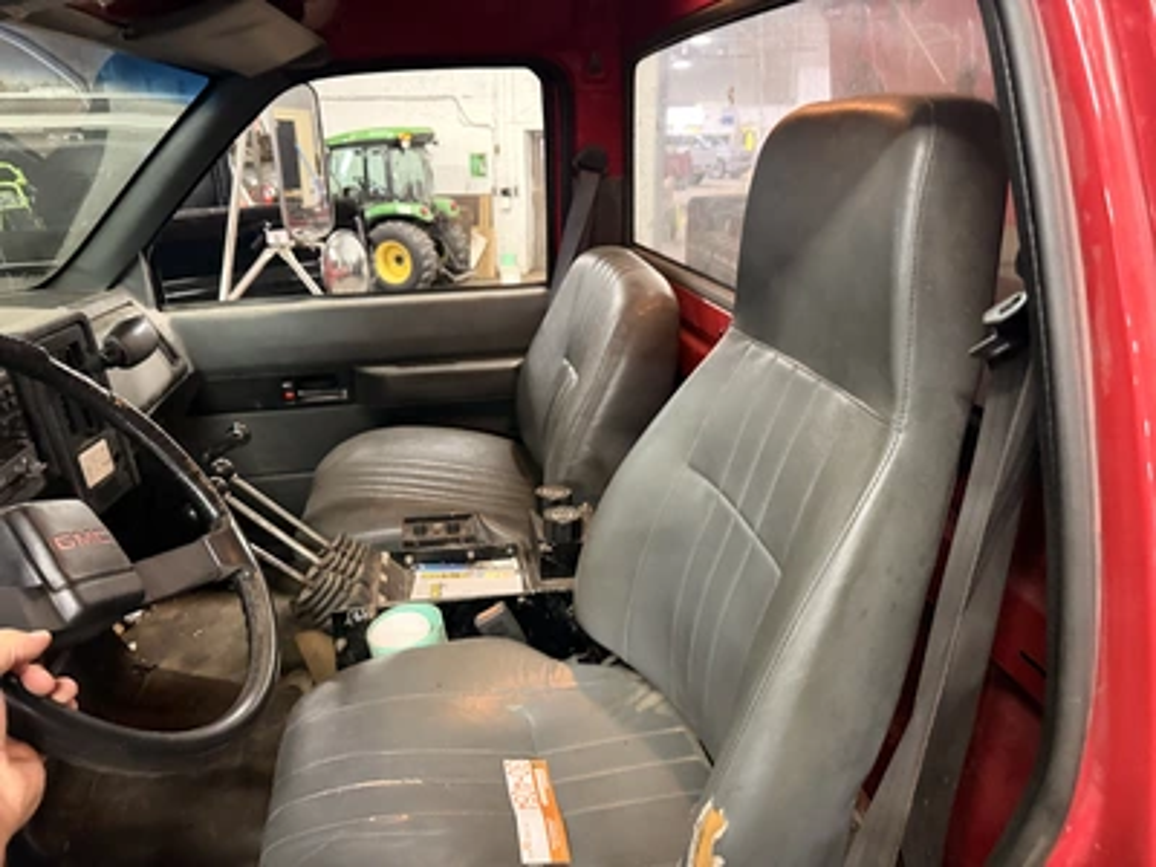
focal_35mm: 24
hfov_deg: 71.6
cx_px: 578
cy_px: 434
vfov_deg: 56.8
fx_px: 801
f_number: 1.78
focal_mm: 6.76
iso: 800
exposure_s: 1/30
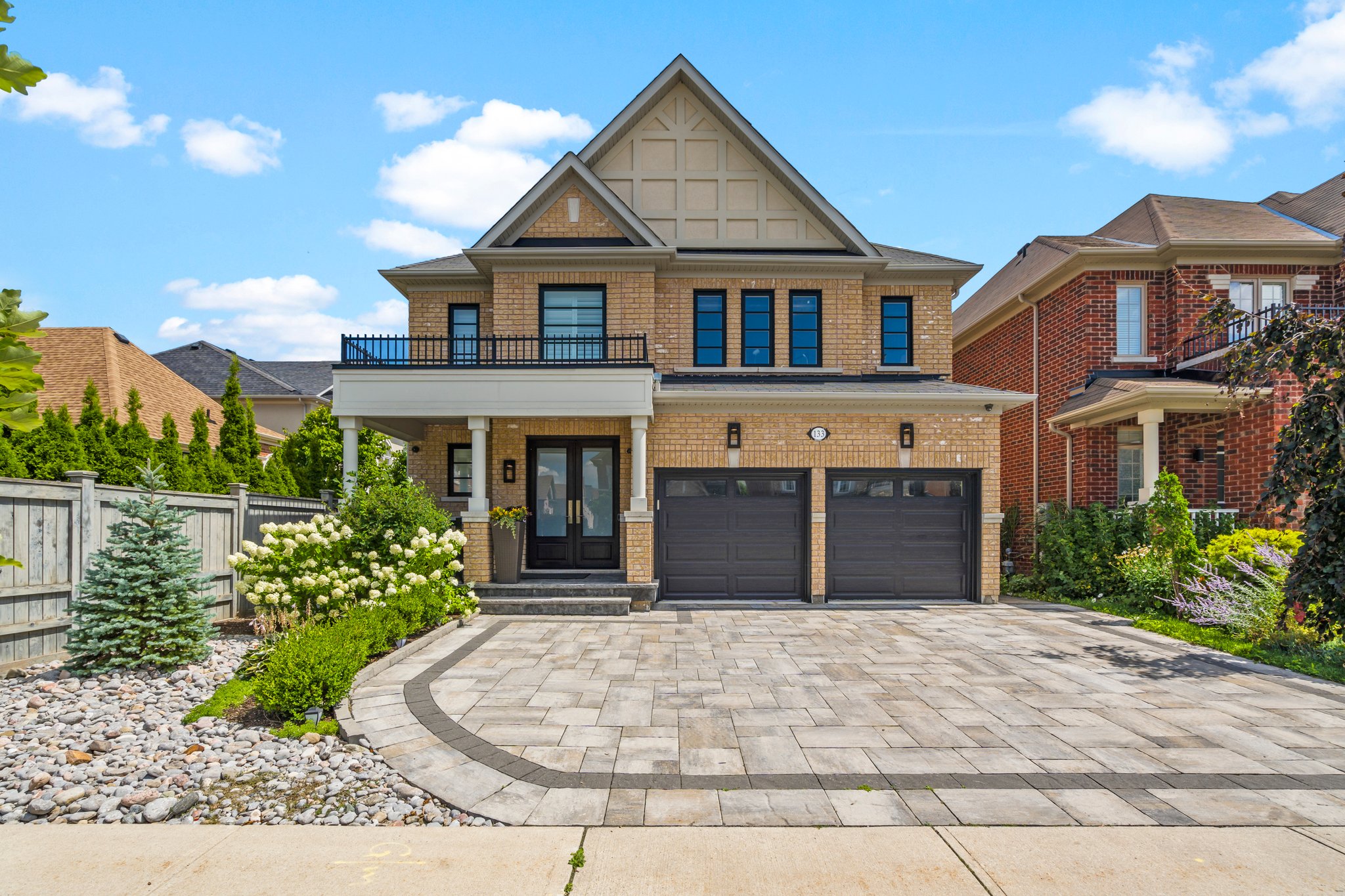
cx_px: 672
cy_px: 448
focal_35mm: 16
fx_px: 598
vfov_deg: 73.7
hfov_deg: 96.7
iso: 100
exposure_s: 1/100
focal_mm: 16
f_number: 9
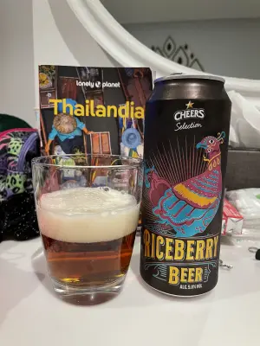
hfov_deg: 53.1
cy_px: 173
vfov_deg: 67.3
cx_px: 130
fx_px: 260
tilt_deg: -7.5
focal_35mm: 26
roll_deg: -1.0
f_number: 1.6
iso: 320
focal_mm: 4.2
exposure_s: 1/33
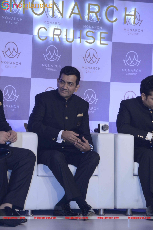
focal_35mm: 158
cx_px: 76
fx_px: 1006
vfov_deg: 13.1
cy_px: 115
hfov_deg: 8.7
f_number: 9
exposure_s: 1/200
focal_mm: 105
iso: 1600
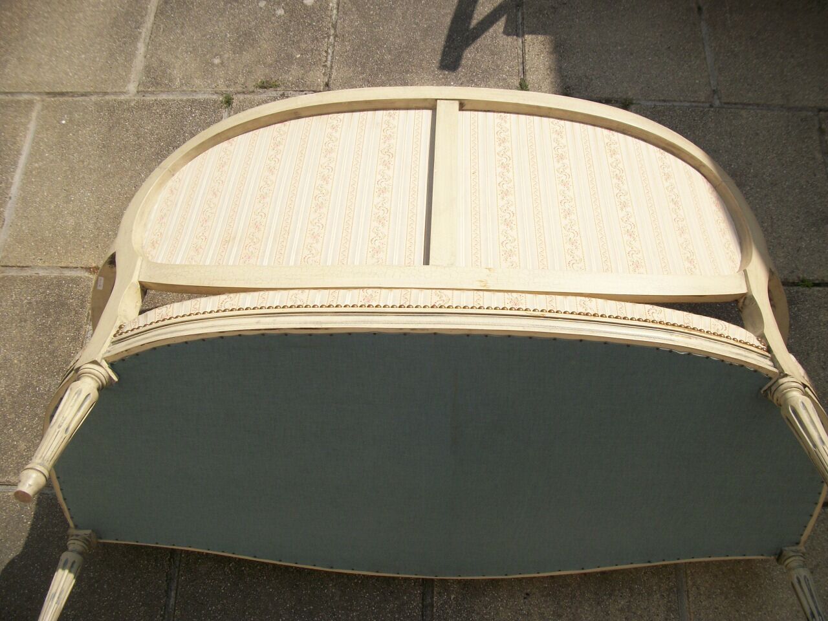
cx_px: 414
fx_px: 765
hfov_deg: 56.8
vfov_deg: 44.2
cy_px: 310
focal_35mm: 32
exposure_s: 1/250
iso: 80
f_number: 8.8
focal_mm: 5.7
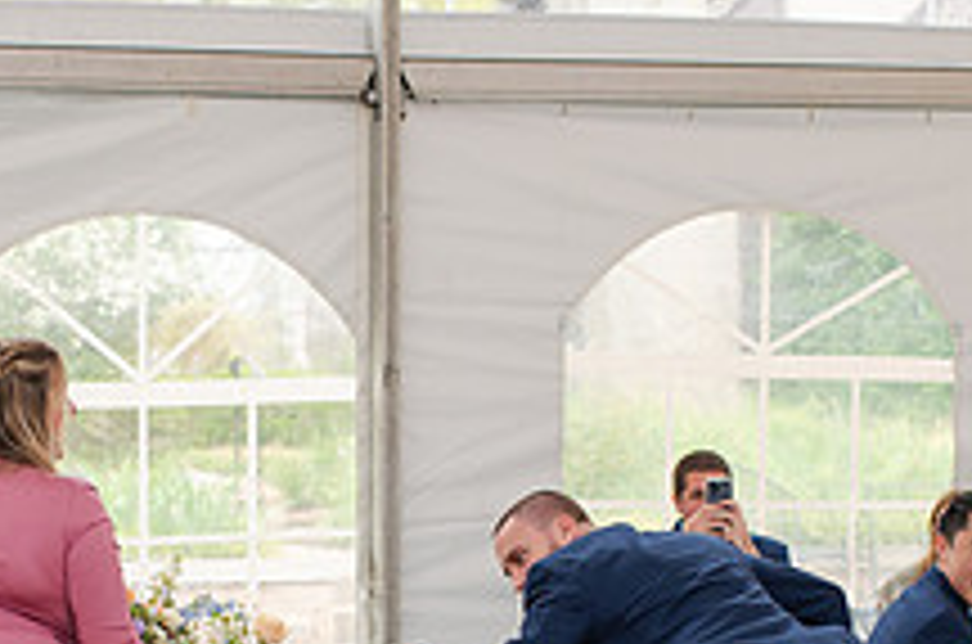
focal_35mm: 113
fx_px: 3044
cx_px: 289
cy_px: 692
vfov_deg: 11.9
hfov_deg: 18.1
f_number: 3.2
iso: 500
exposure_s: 1/200
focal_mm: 35
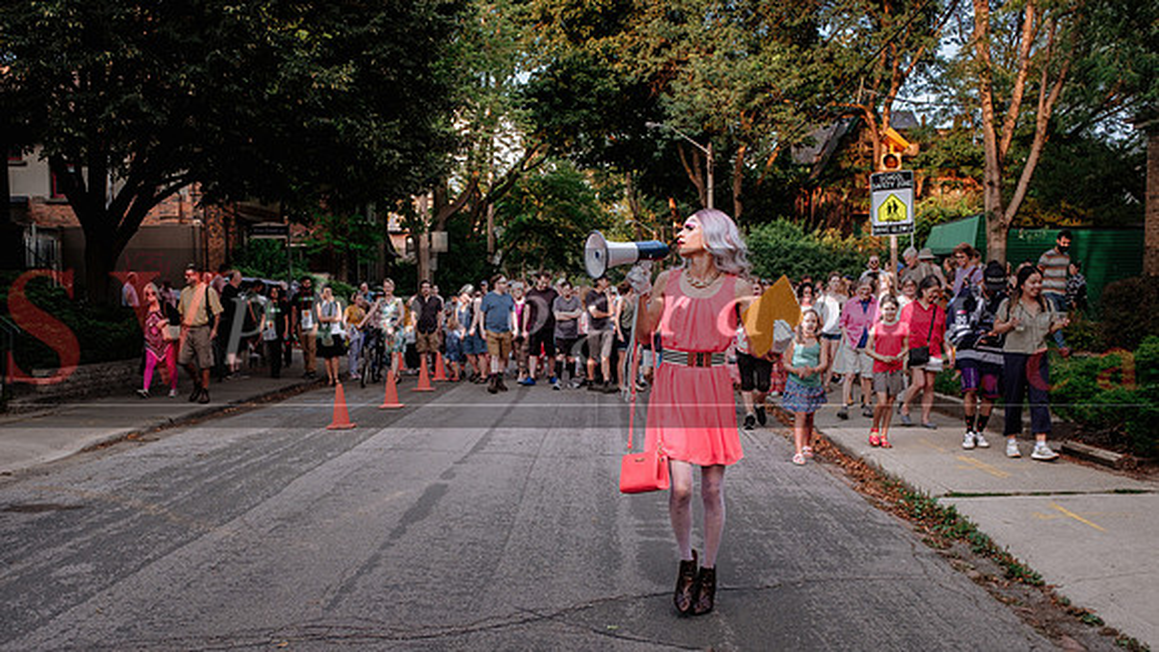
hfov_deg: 60.3
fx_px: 998
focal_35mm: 32
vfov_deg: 36.0
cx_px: 580
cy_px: 386
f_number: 4
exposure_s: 1/250
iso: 400
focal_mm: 20.6
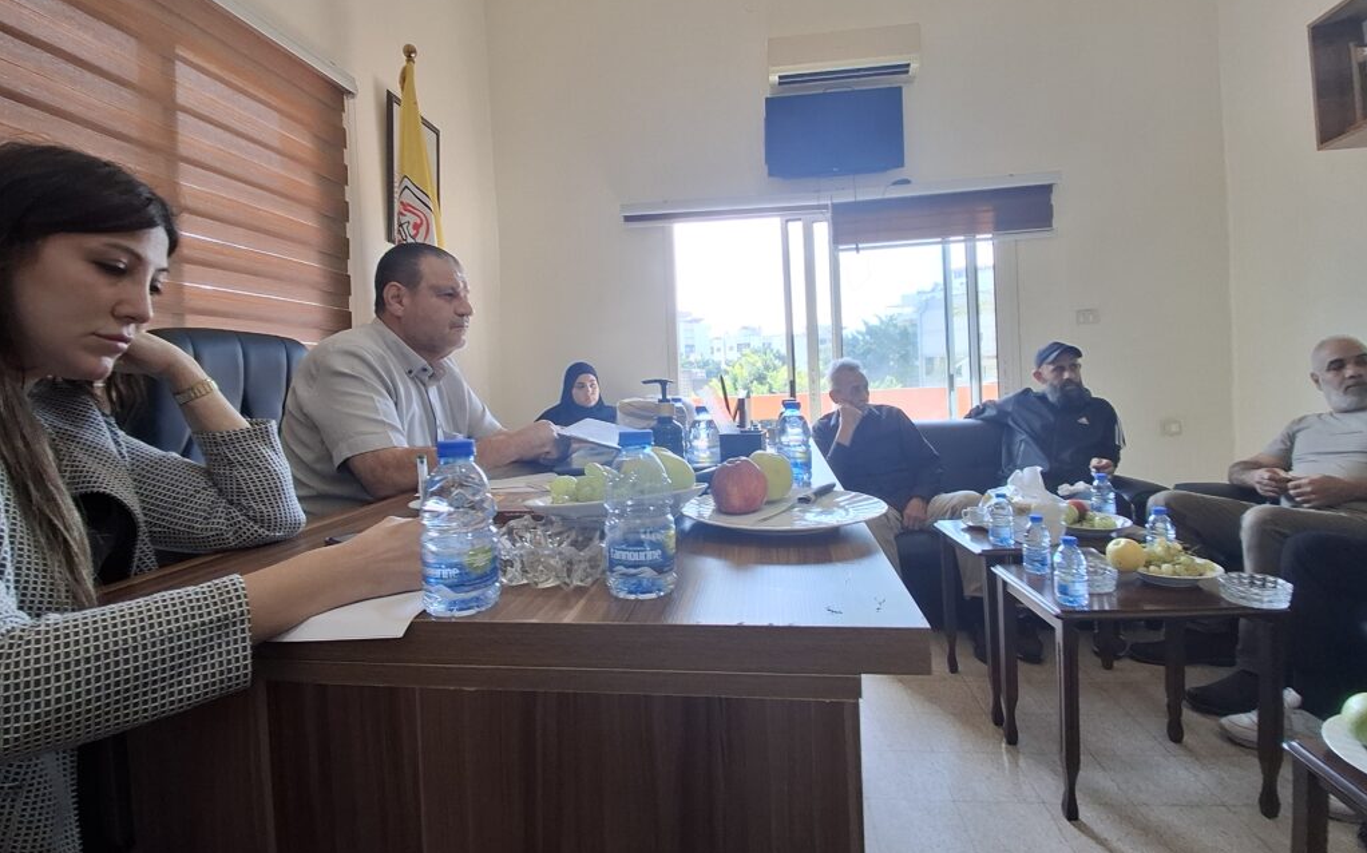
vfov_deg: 67.9
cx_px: 684
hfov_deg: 94.4
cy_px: 409
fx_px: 633
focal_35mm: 17
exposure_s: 1/60
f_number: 2.2
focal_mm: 1.64
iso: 40
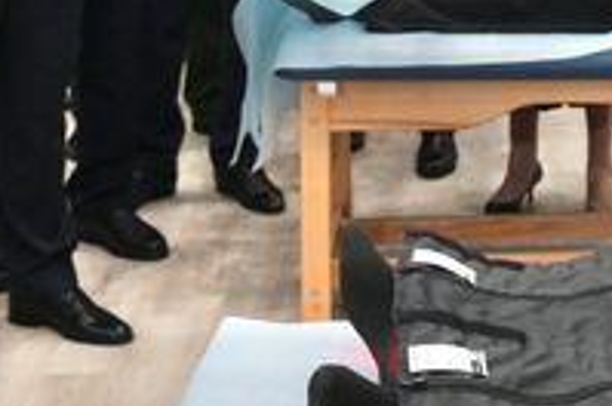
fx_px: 1731
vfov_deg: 12.9
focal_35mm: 102
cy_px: -135
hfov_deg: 18.1
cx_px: 887
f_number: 5
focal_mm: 29
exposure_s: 1/200
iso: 3200
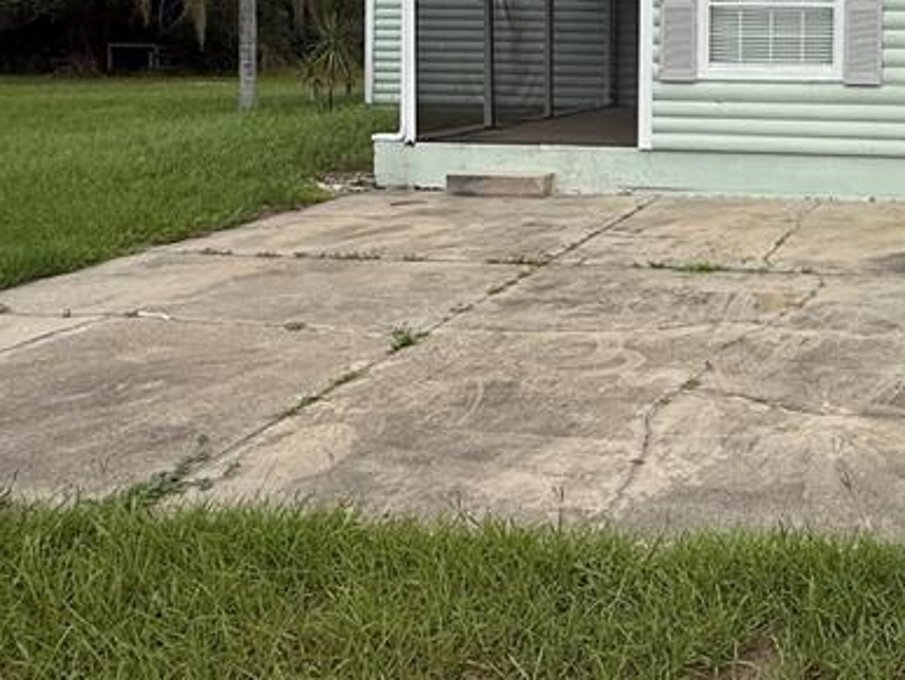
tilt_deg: +0.0
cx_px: 858
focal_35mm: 37
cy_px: 61
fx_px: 968
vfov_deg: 36.2
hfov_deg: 44.3
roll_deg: -0.9
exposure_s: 1/3891
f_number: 2.2
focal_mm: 2.22
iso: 50
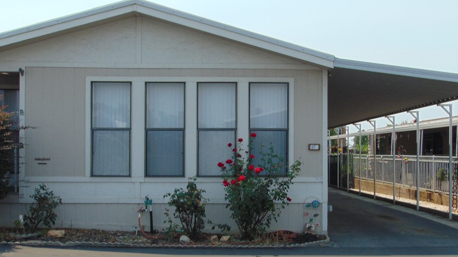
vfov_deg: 31.1
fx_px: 461
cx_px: 245
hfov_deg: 52.7
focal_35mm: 38
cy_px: 150
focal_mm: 5.4
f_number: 8
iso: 80
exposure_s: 1/250
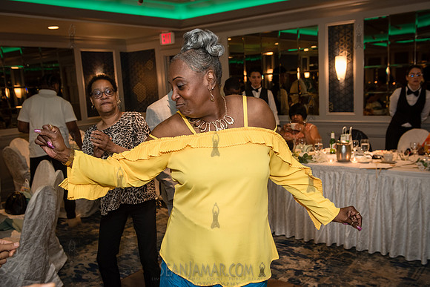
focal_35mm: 36
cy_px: 159
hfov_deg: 53.7
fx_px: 424
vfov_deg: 37.3
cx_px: 219
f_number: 3.5
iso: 1600
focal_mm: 32
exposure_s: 1/160
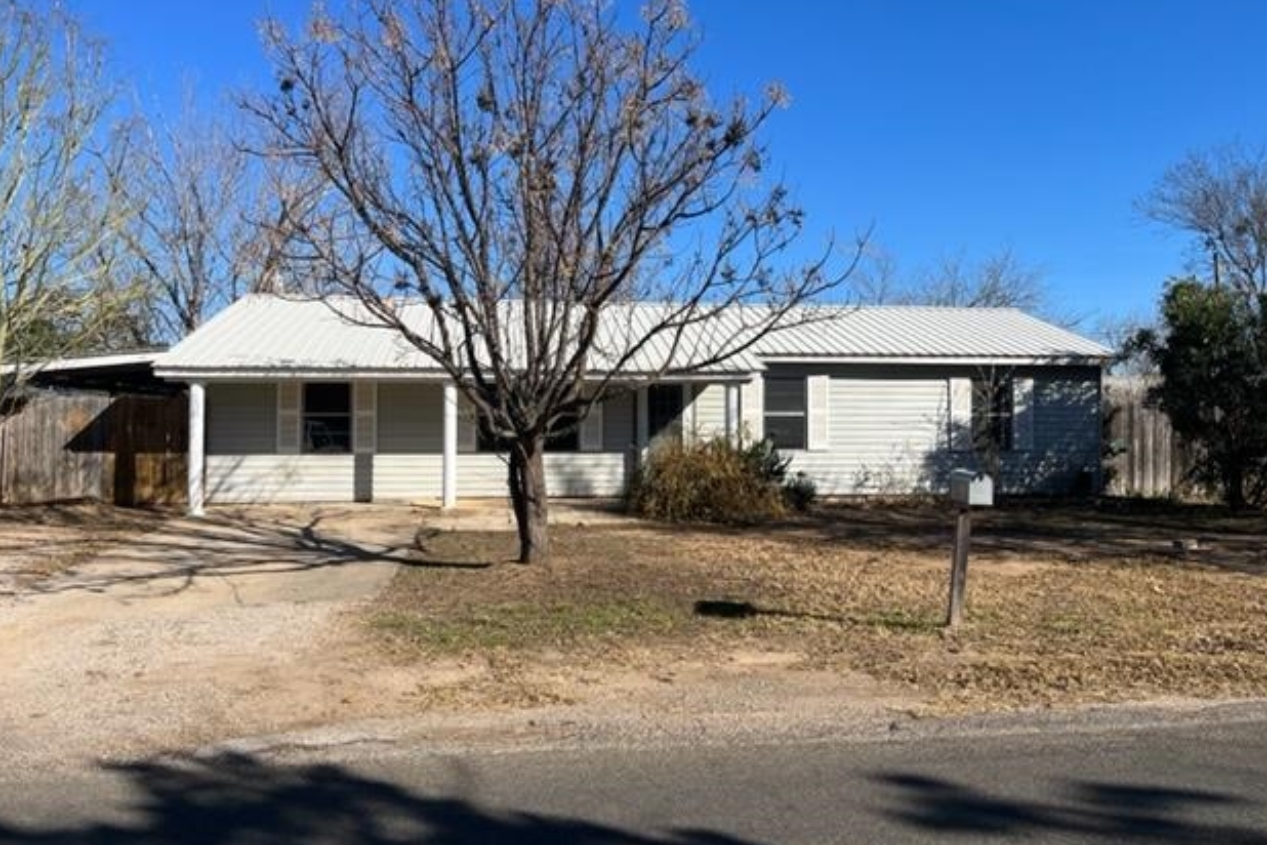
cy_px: 406
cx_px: 640
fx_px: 985
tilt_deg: +0.5
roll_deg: -0.8
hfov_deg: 65.5
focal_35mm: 28
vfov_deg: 46.4
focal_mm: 5.1
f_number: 1.6
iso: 50
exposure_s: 1/4149
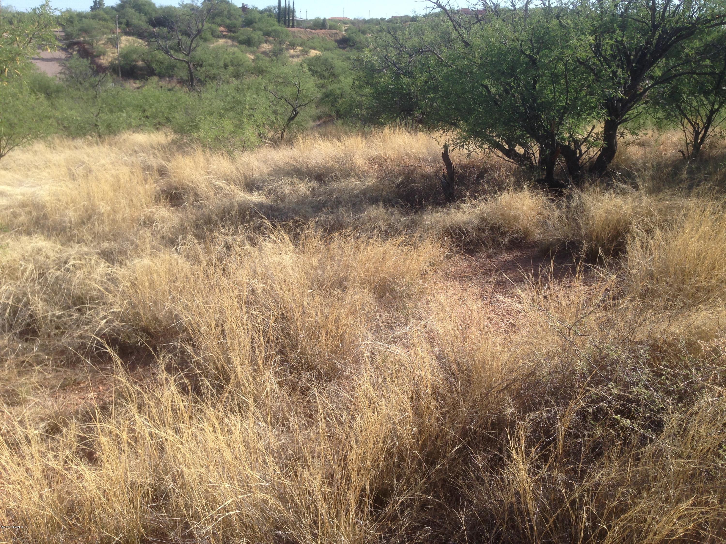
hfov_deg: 55.4
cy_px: 272
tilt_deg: -19.6
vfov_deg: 42.9
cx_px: 363
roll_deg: +0.3
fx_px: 692
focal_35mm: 33
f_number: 2.4
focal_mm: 4.12
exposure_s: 1/809
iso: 50
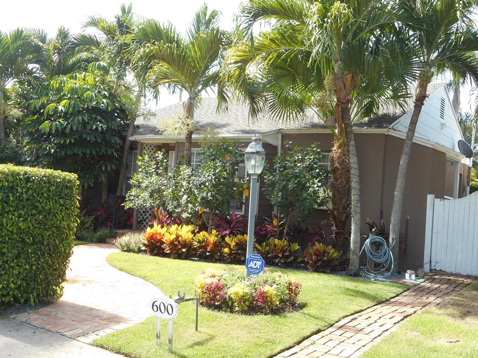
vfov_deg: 36.8
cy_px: 179
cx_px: 239
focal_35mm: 39
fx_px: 539
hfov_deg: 47.9
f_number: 4.5
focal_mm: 6.9
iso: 80
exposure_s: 1/80
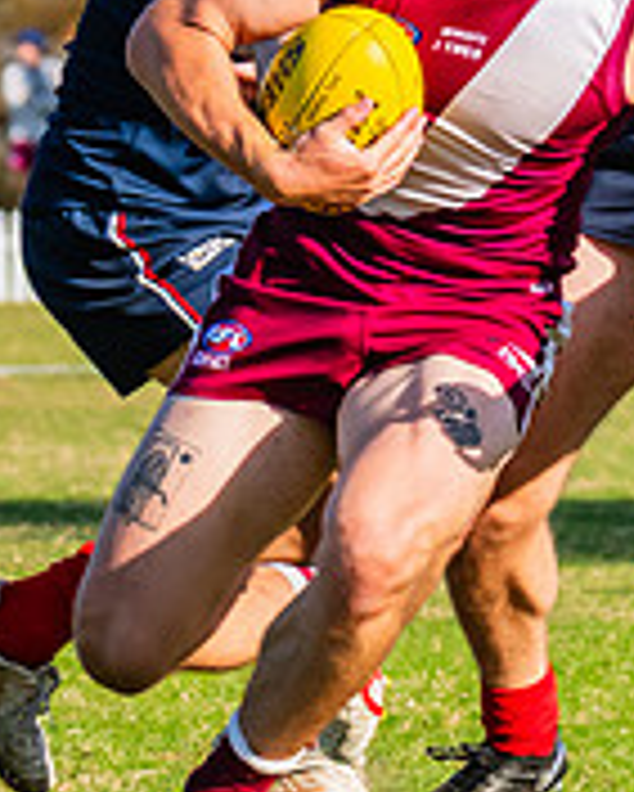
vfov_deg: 2.2
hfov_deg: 1.8
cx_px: 554
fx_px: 20248
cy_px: 203
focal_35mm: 864
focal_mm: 195
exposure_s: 1/1250
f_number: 9
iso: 800
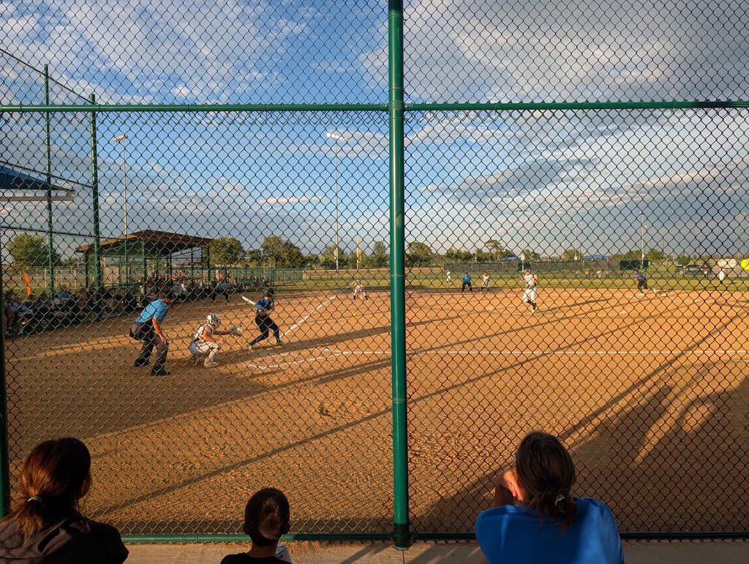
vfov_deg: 56.9
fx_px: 520
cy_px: 282
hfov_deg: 71.5
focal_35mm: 24
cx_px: 374
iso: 22
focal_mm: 6.9
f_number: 1.68
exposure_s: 1/499
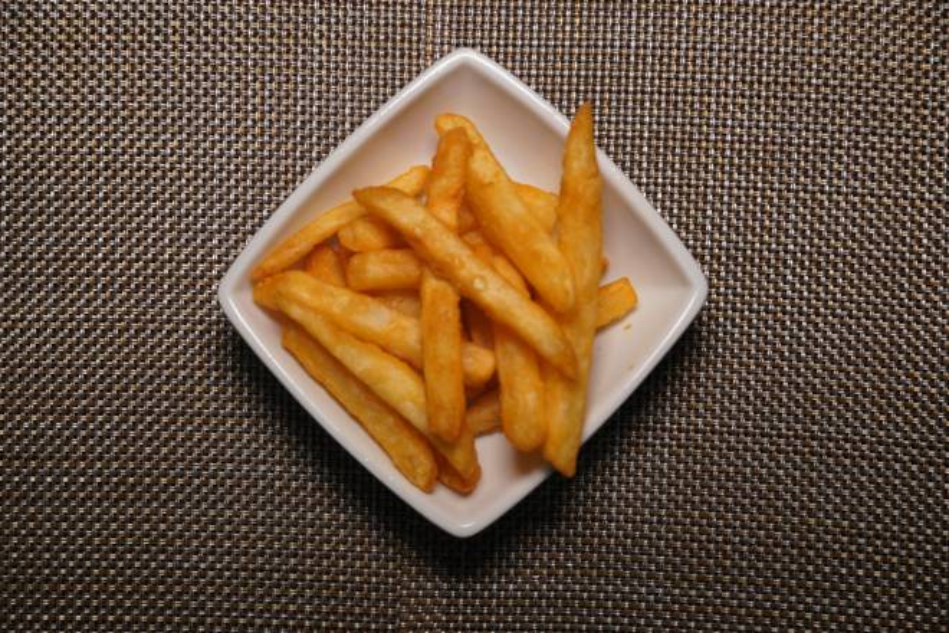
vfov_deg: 23.2
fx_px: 1542
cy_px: 316
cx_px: 474
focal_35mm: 58
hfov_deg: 34.2
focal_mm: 39
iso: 160
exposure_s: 1/160
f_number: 4.5
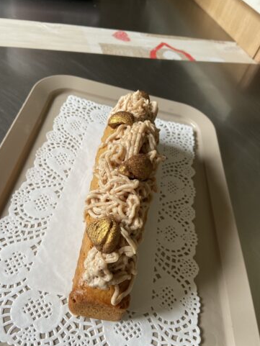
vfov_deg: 65.3
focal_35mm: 27
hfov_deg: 51.4
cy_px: 177
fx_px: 270
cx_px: 130
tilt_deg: -47.3
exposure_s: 1/121
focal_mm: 4.25
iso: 125
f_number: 1.8
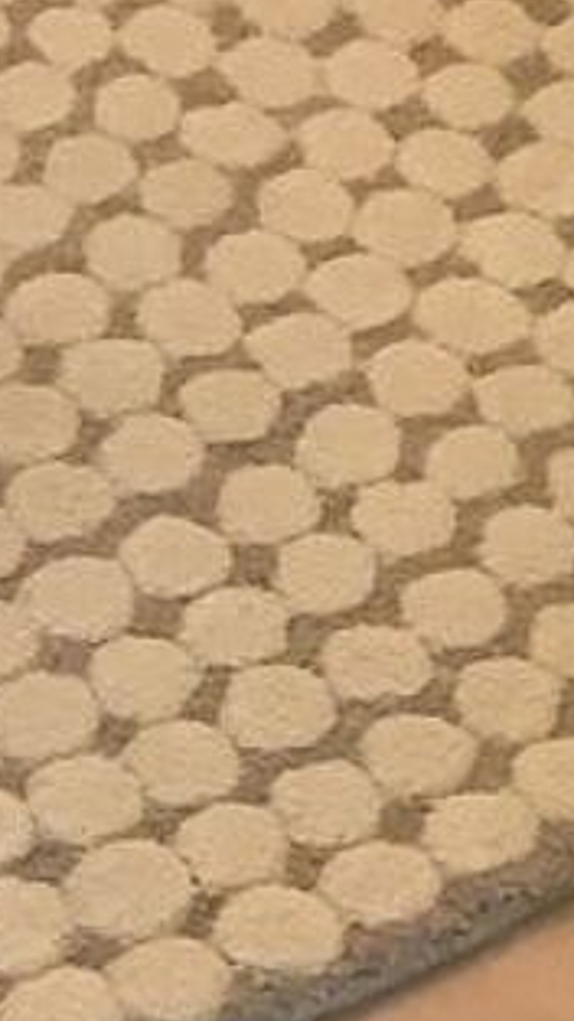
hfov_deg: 8.2
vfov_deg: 14.9
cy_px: 530
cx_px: -375
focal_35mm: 144
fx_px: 3897
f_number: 2.4
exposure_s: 1/60
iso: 250
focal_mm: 3.3
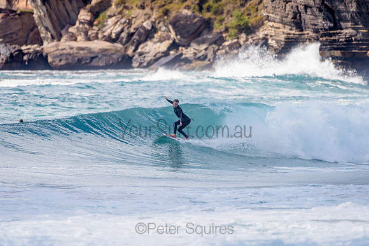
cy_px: 109
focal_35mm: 613
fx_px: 6286
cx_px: 182
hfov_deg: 3.4
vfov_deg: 2.2
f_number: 5.6
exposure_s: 1/2000
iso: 180
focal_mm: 500
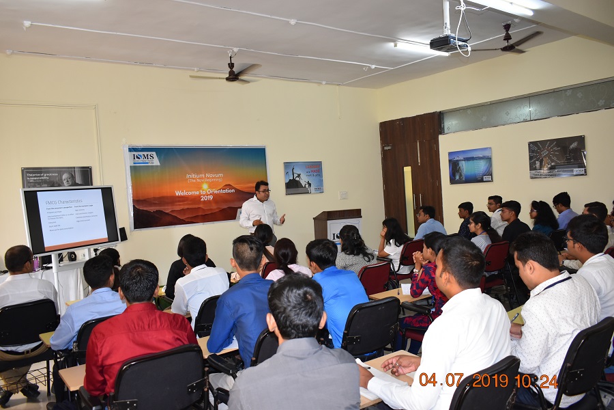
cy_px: 205
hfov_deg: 61.9
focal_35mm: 30
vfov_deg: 43.6
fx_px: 512
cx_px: 307
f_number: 4.5
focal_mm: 20
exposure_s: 1/80
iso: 800
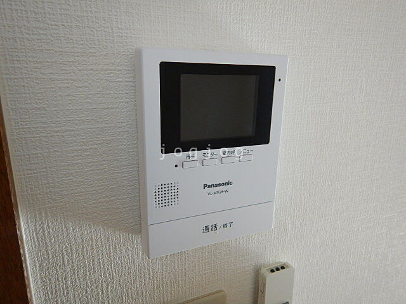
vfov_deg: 56.8
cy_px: 152
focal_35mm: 24
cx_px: 203
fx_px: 281
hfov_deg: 71.6
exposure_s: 1/30
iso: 140
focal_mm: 4.3
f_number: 2.8
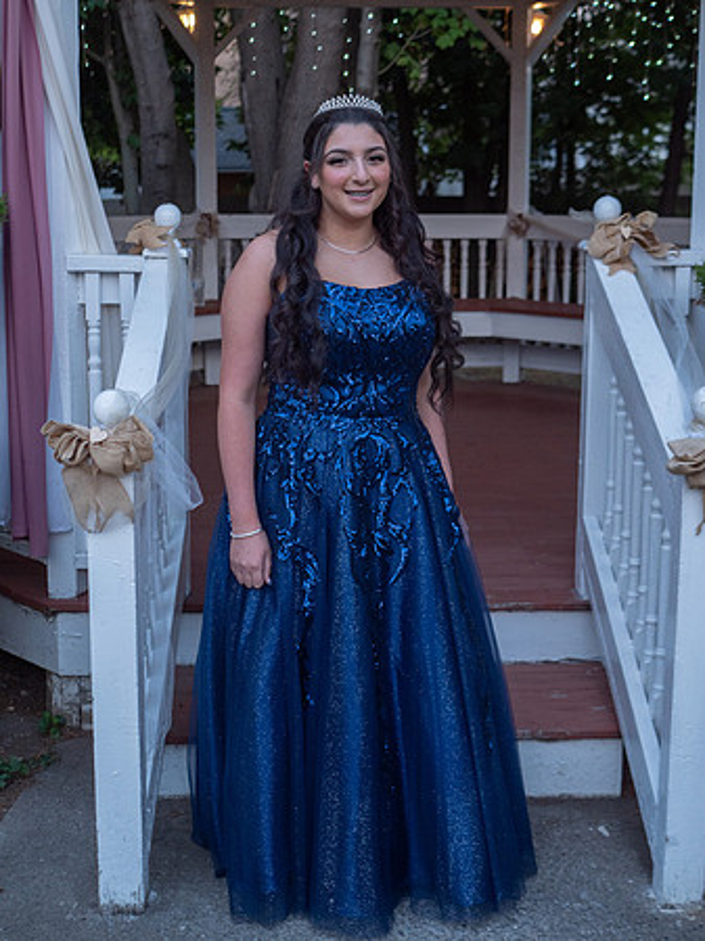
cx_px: 352
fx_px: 1359
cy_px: 470
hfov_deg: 29.1
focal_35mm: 50
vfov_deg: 38.2
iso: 640
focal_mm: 25
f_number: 2.8
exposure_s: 1/640
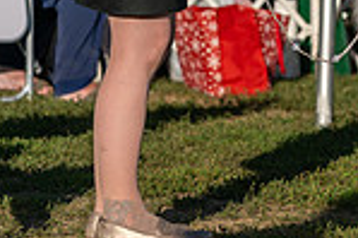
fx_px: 4927
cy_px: -162
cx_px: 459
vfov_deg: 2.8
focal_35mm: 496
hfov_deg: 4.1
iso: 100
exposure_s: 1/1250
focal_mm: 127
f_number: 4.5
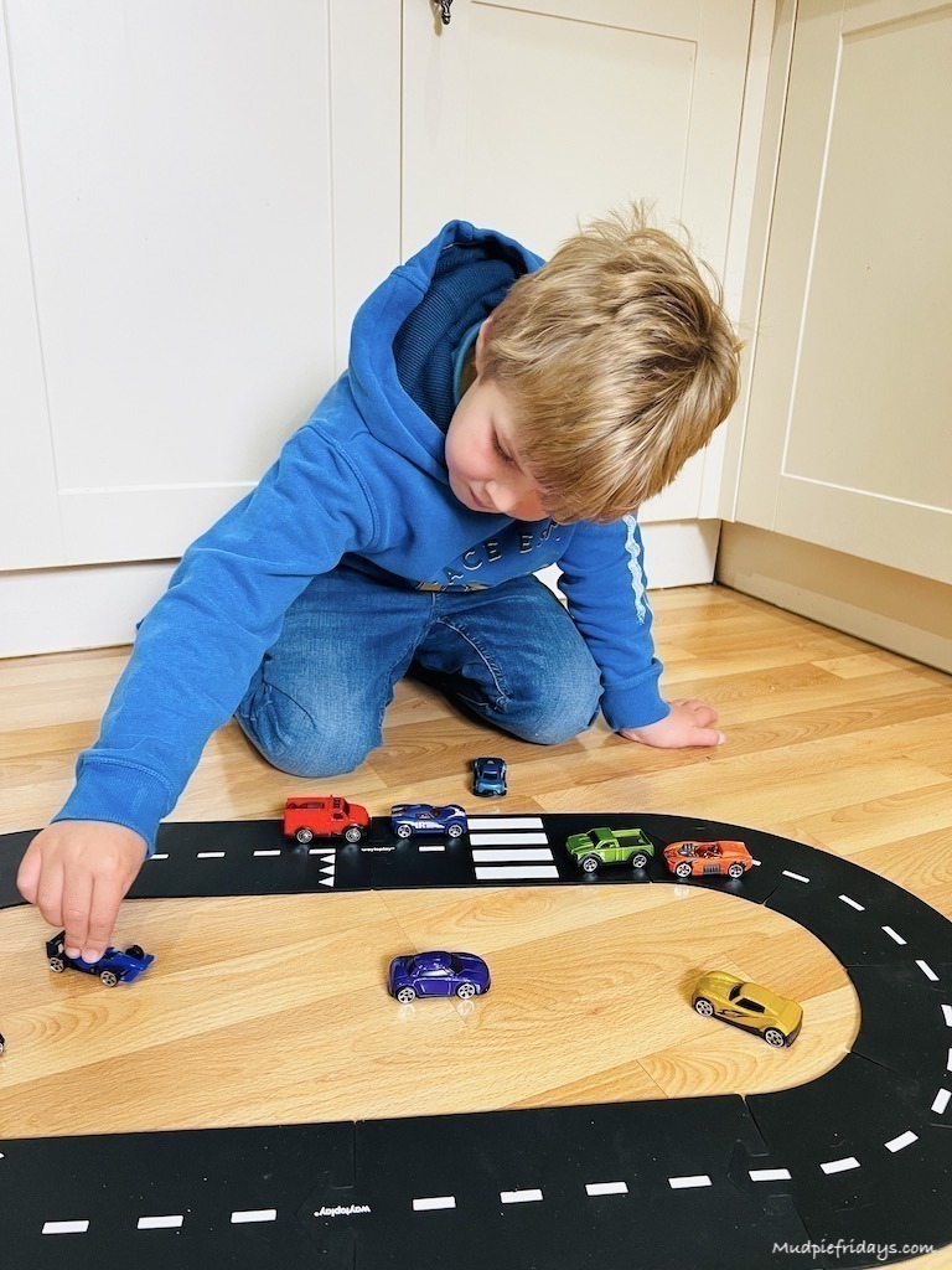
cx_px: 476
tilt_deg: -19.2
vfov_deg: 67.3
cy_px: 635
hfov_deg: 53.1
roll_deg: -1.9
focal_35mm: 26
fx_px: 953
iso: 250
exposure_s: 1/50
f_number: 1.5
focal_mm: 5.7
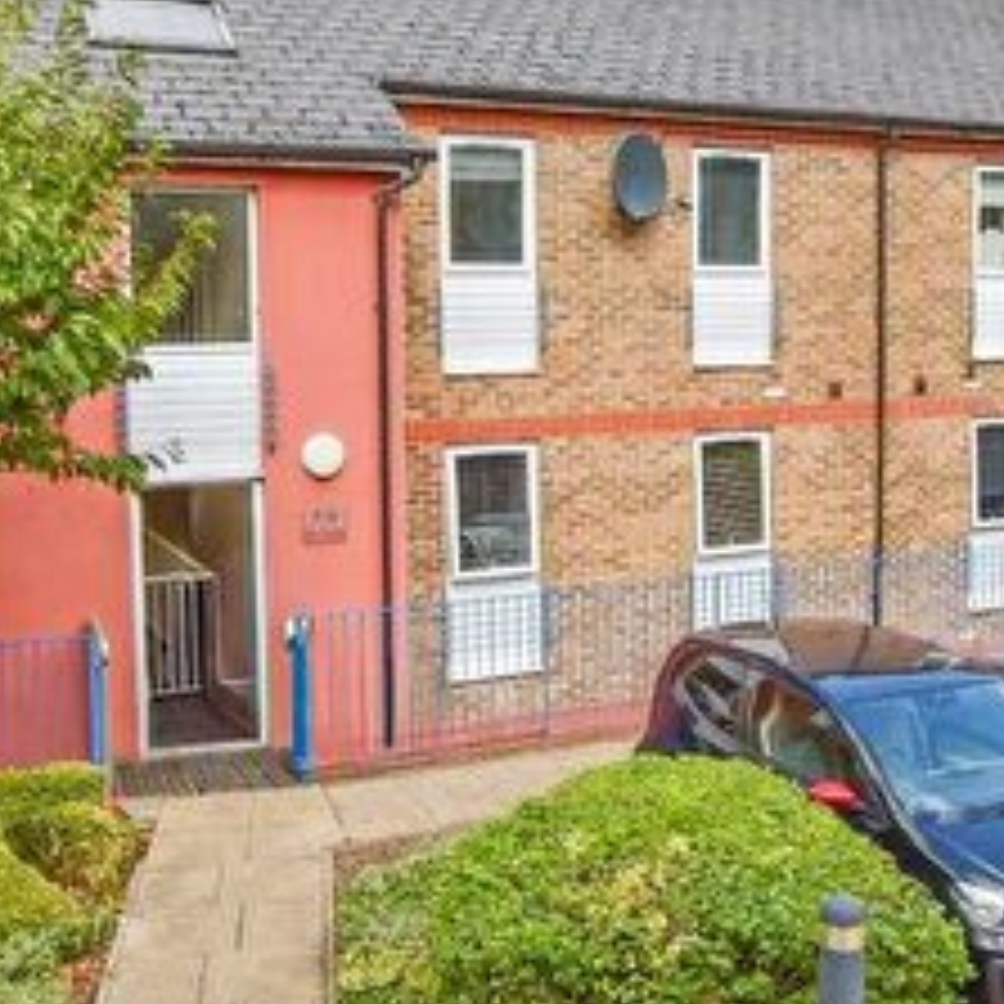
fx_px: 1313
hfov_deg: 41.7
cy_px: 430
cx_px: 585
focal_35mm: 40
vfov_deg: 41.8
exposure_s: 1/800
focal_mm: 10
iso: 400
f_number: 8
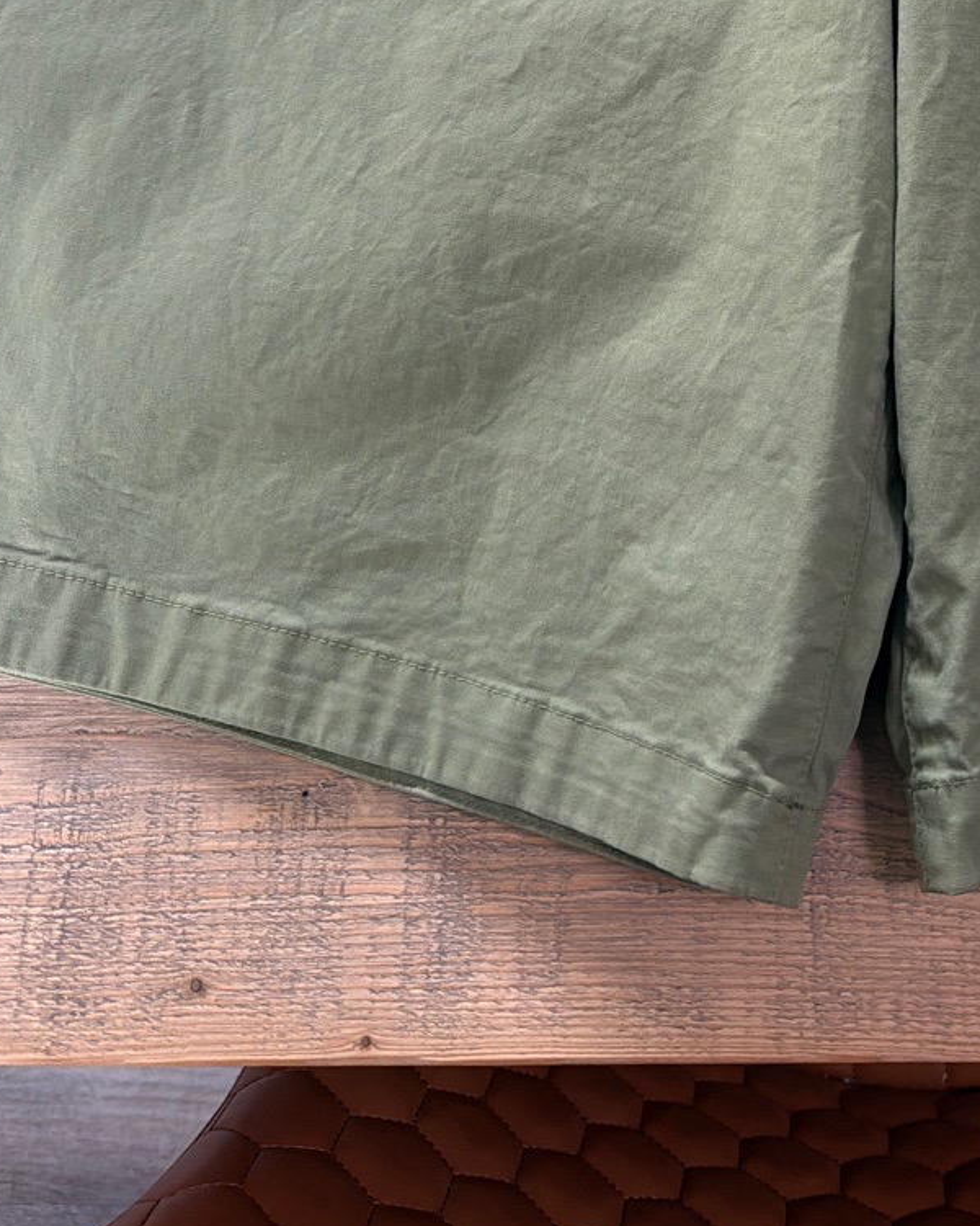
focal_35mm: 50
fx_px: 1813
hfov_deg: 29.2
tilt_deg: -70.8
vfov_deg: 33.9
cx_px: 851
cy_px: -20
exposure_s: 1/66
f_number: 1.78
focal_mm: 6.76
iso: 200
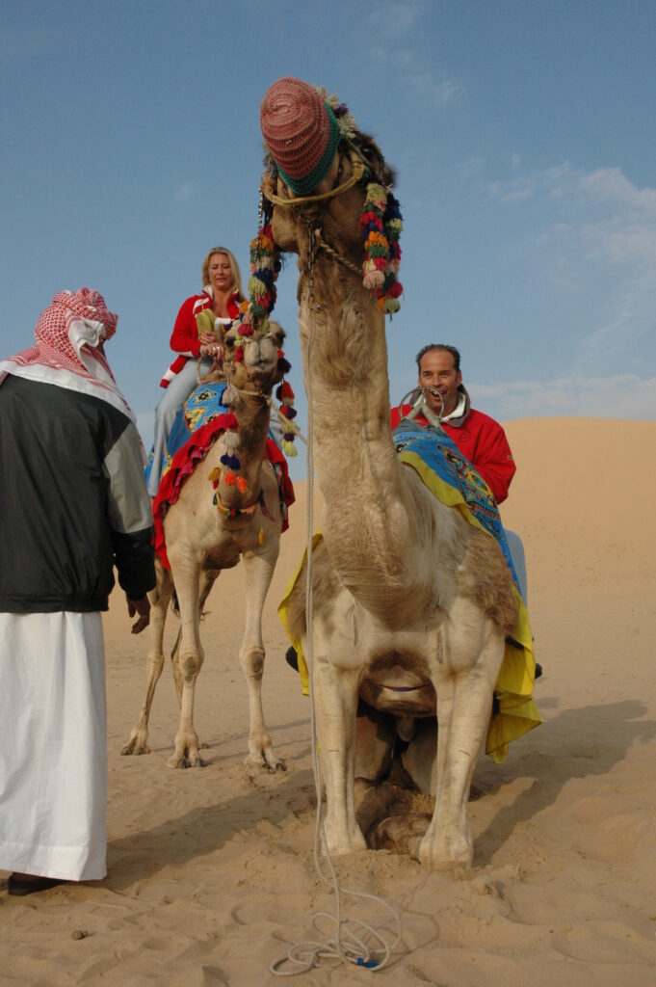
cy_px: 494
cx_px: 328
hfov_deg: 35.4
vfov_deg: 51.3
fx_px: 1027
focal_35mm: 38
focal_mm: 25
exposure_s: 1/800
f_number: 14
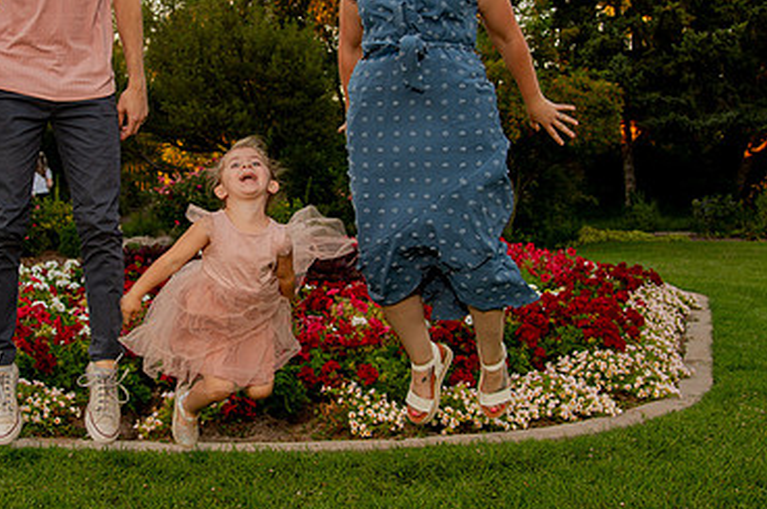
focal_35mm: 48
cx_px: 232
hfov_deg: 40.4
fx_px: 1021
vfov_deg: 27.8
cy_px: 174
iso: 640
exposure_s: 1/200
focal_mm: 24
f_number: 4.5
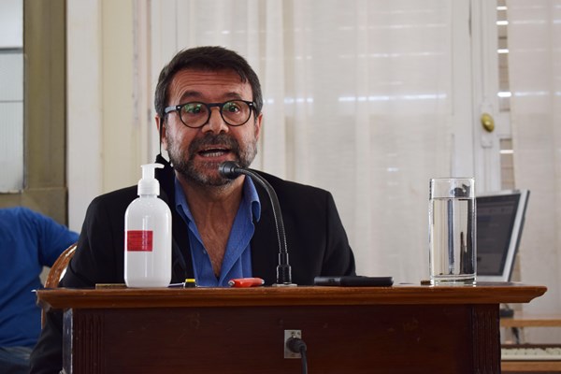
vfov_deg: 16.6
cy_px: 187
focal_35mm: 82
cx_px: 280
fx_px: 1286
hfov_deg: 24.6
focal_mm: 55
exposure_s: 1/80
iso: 400
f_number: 5.6
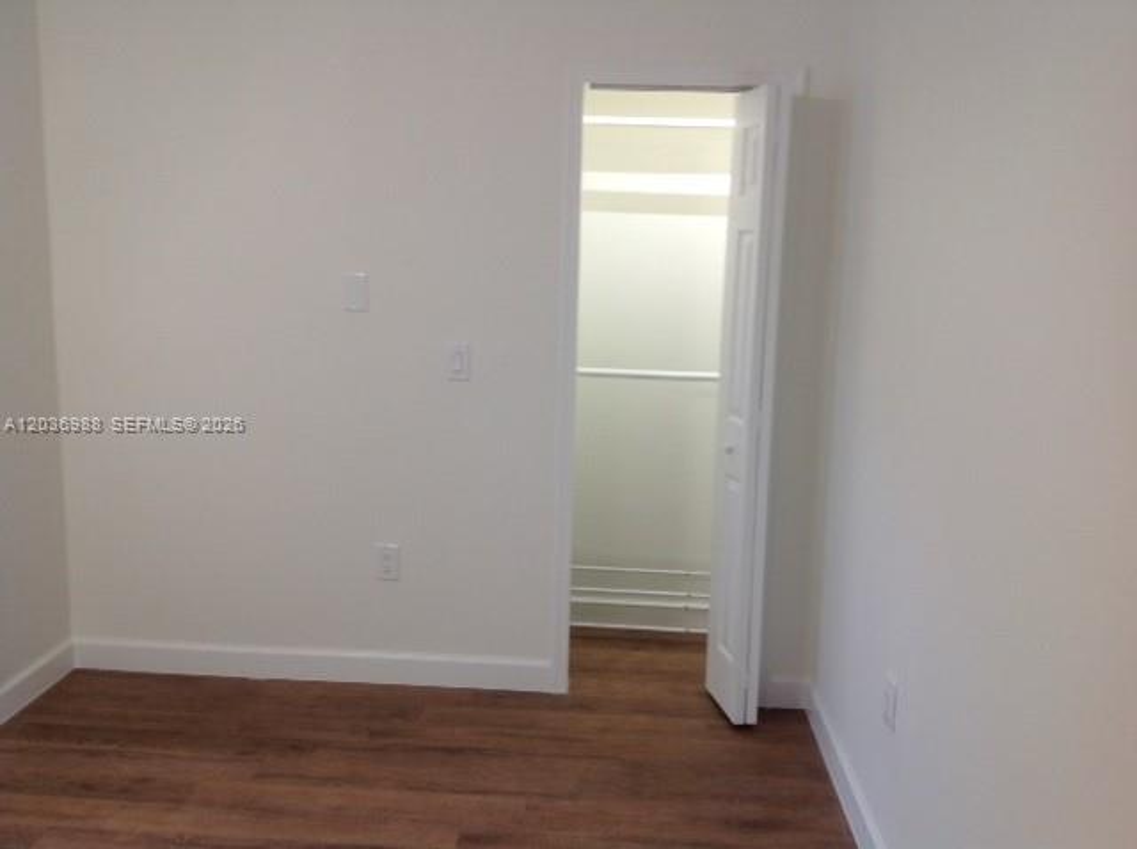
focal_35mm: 35
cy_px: 424
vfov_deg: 40.6
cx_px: 568
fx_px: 1148
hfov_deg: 52.7
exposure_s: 1/40
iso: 50
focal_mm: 4.28
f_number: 2.4
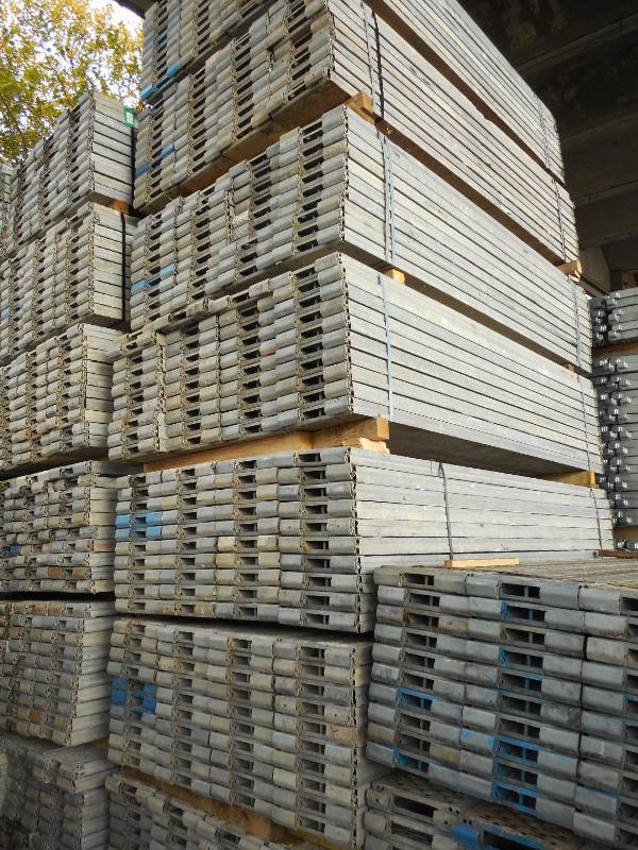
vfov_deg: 61.7
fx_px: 713
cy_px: 425
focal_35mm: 29
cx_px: 319
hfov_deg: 48.2
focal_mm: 5.2
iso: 80
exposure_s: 1/40
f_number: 4
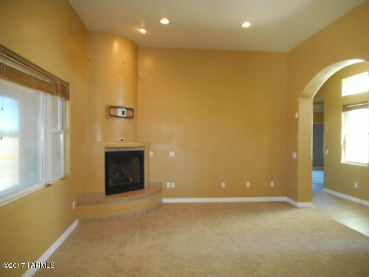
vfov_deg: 54.9
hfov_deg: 69.4
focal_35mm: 25
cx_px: 184
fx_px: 266
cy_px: 138
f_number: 3.7
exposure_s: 1/25
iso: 640
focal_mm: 4.5
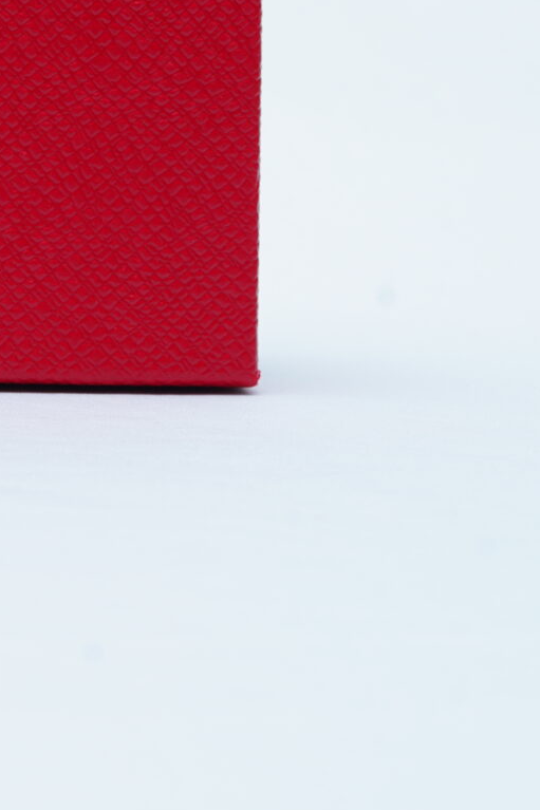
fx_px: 3759
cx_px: -193
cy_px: -39
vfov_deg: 12.1
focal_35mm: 167
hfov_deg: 8.1
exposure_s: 1/160
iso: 200
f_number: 9
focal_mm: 50
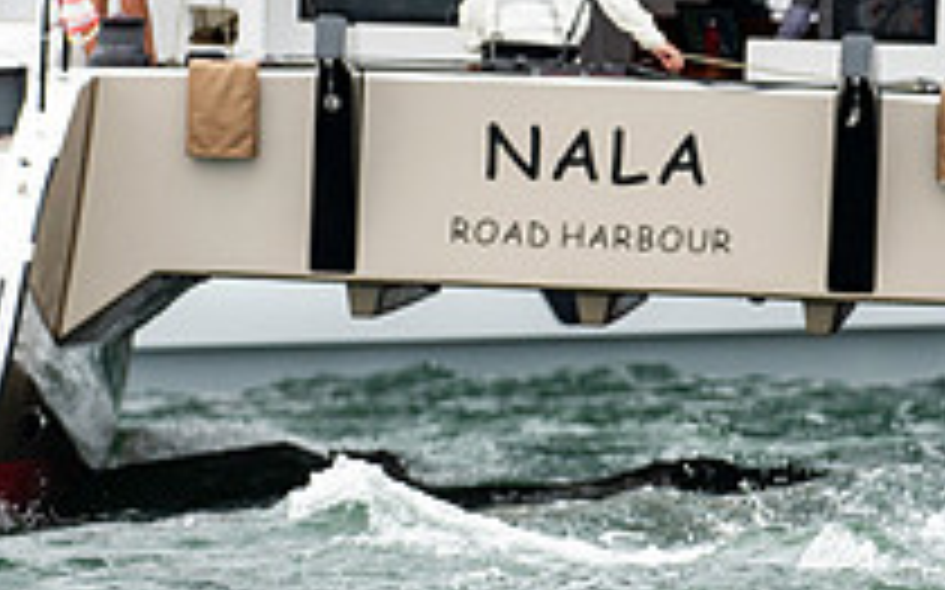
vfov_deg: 1.5
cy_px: -288
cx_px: 648
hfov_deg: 2.4
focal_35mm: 891
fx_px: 22935
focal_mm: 290
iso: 500
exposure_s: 1/640
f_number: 5.6
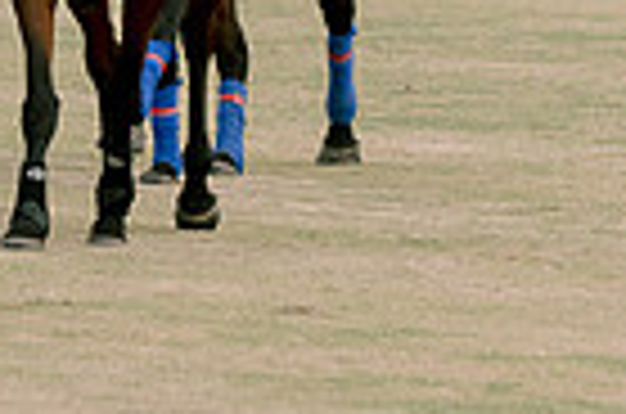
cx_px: 178
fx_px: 17818
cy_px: -208
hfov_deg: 2.0
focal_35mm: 1027
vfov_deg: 1.3
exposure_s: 1/4000
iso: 200
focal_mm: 150
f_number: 4
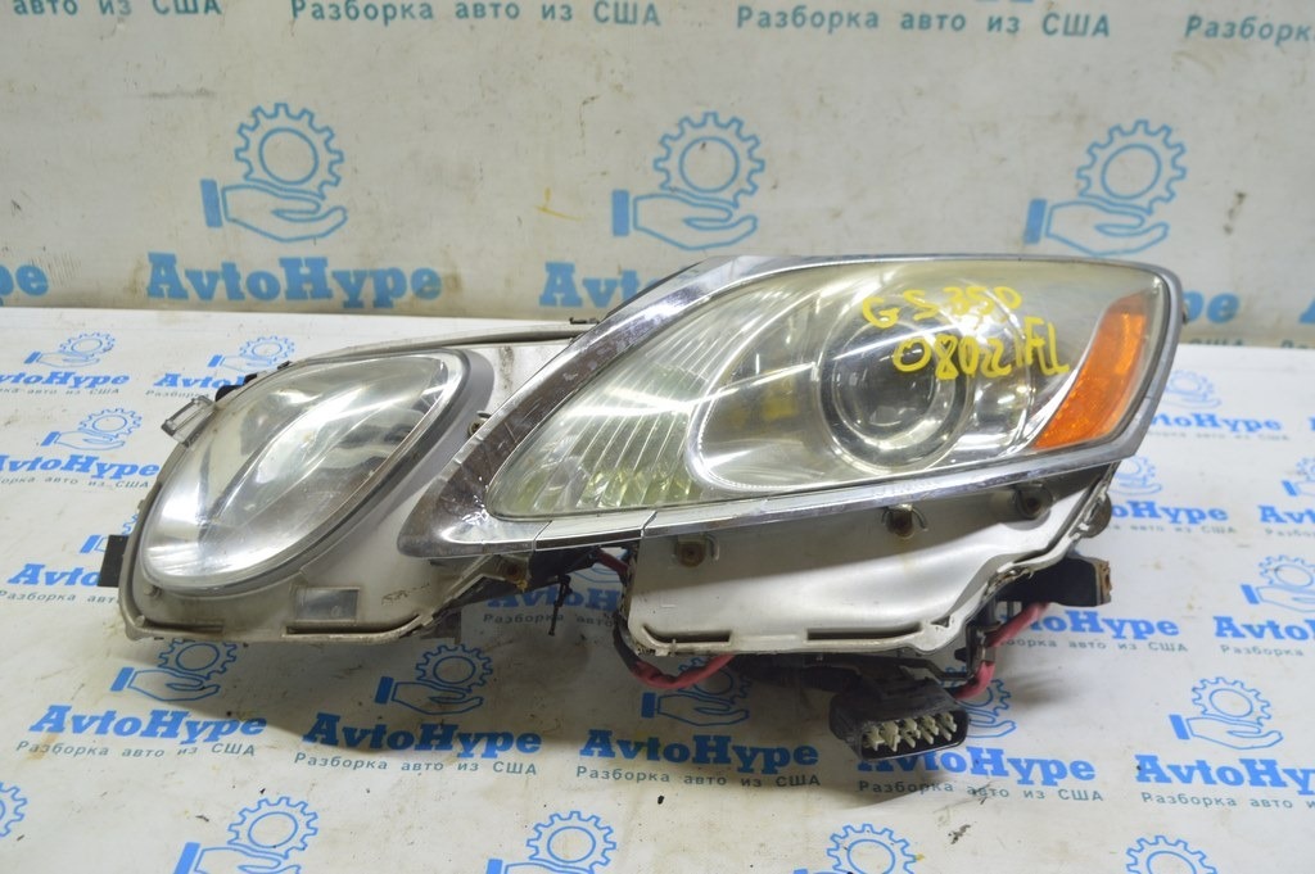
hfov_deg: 53.2
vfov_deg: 36.8
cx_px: 658
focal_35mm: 36
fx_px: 1314
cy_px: 437
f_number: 5.6
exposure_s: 1/20
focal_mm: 24
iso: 400
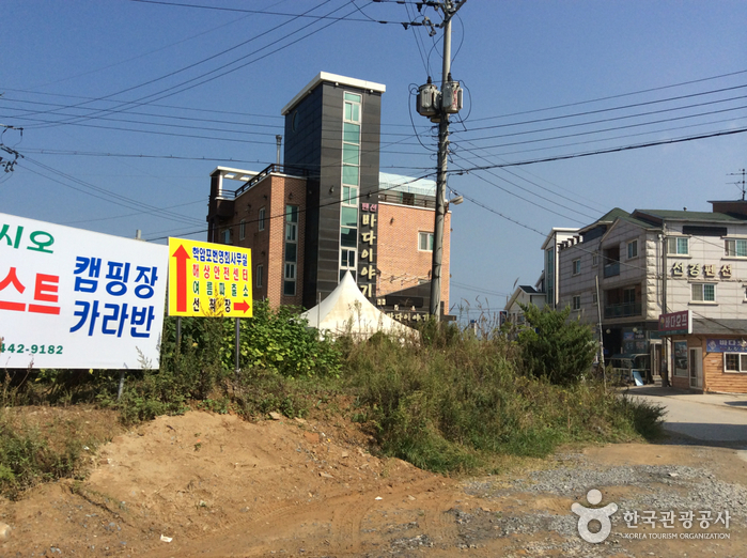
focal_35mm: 33
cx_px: 374
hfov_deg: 55.4
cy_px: 279
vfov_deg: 42.8
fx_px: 711
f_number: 2.4
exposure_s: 1/2203
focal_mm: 3.3
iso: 32
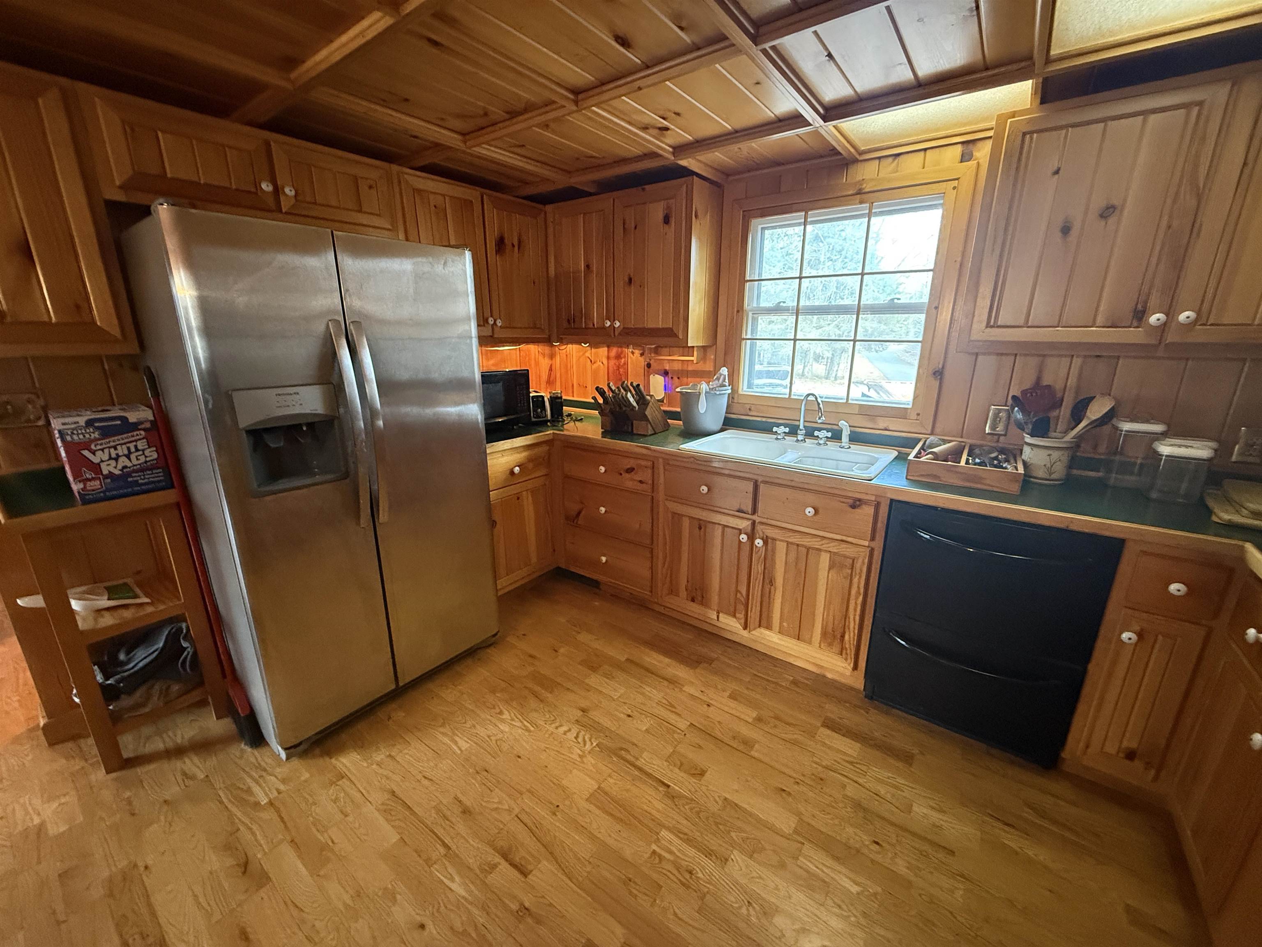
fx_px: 510
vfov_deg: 85.7
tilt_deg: -15.9
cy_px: 474
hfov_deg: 102.1
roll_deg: -0.7
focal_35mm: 14
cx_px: 631
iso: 800
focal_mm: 2.22
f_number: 2.2
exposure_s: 1/60
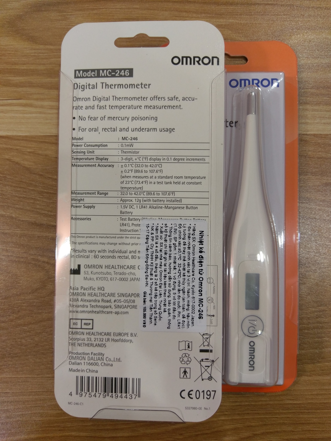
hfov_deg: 53.1
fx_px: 331
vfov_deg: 67.3
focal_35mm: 26
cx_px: 166
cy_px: 220
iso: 160
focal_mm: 4.58
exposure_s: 1/33
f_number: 1.8
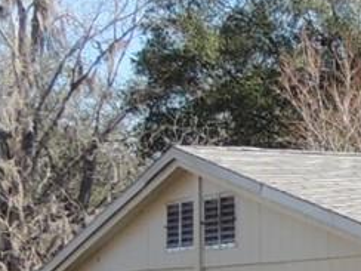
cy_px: 499
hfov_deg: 9.1
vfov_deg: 7.3
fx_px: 2054
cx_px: 848
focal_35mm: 197
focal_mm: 5.3
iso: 100
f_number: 3.1
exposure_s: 1/640
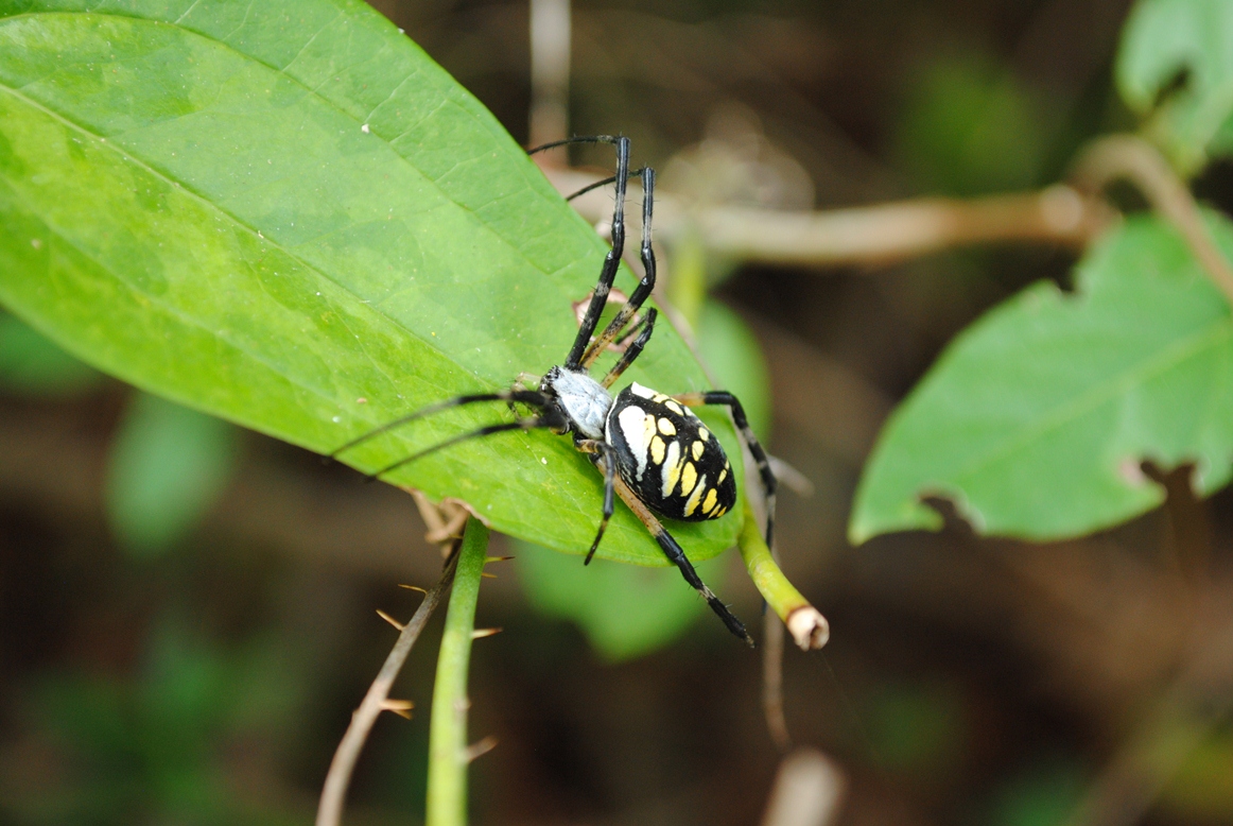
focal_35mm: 82
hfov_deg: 24.6
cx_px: 616
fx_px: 2829
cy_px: 413
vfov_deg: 16.6
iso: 400
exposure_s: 1/60
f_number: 5.6
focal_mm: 55
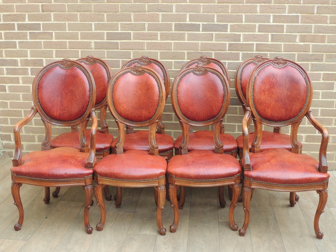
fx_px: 417
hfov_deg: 43.9
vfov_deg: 33.6
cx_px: 168
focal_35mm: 43
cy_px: 126
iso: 100
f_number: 3.4
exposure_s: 1/60
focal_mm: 7.6
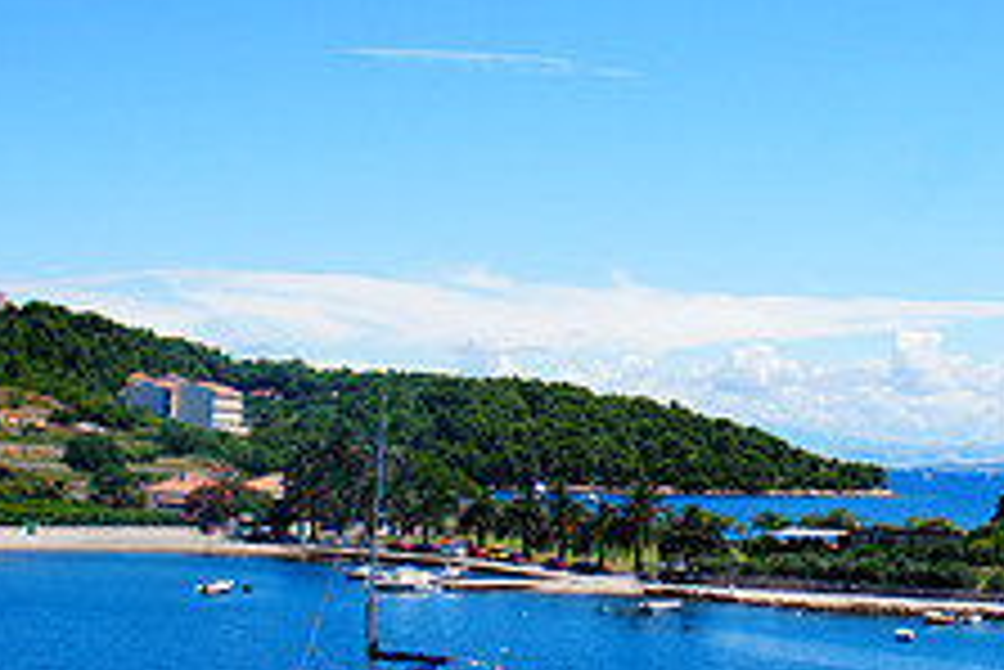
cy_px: 362
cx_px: 981
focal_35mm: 78
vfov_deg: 17.5
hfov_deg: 24.9
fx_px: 2177
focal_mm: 20
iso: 200
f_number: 8
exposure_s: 1/500
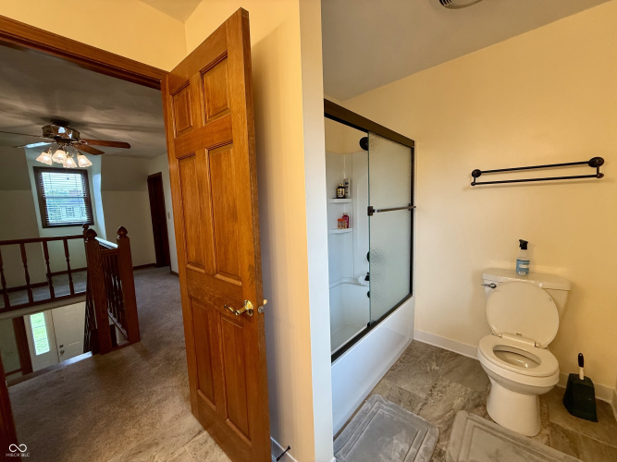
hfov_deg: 102.1
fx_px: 249
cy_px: 231
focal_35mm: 14
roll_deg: +2.4
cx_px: 308
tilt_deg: -5.5
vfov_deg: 85.7
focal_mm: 2.22
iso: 200
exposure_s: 1/120
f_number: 2.2
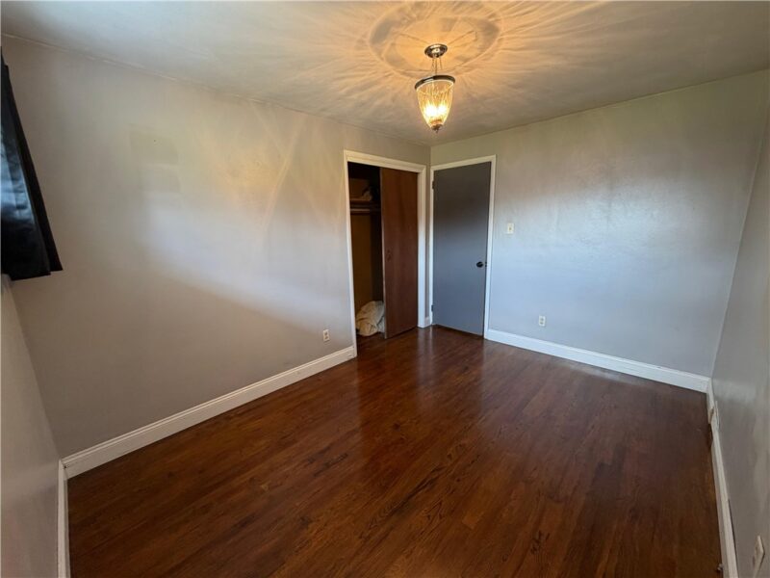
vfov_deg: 85.7
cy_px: 289
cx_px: 385
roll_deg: +1.0
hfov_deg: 102.1
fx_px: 311
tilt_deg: -11.7
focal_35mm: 14
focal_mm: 2.22
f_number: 2.2
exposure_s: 1/60
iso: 200
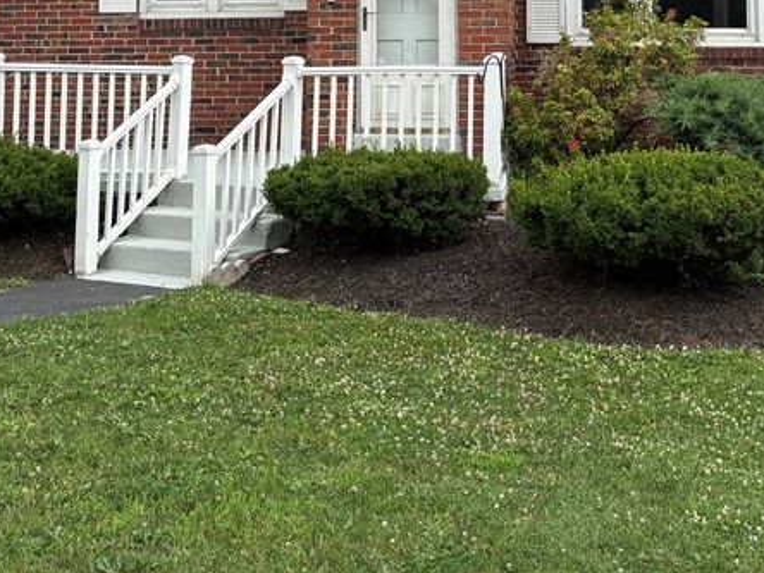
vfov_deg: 23.0
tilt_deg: +4.5
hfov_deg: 32.2
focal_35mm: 60
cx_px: 422
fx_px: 1324
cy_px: -57
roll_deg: +0.4
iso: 50
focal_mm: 5.96
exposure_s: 1/2451
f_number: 1.6
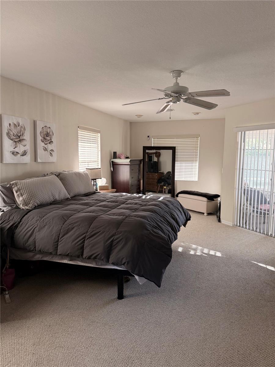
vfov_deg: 71.6
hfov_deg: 56.8
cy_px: 184
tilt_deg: -6.1
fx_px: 254
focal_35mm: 24
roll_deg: -1.1
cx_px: 138
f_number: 1.78
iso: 200
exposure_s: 1/72
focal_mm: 6.76
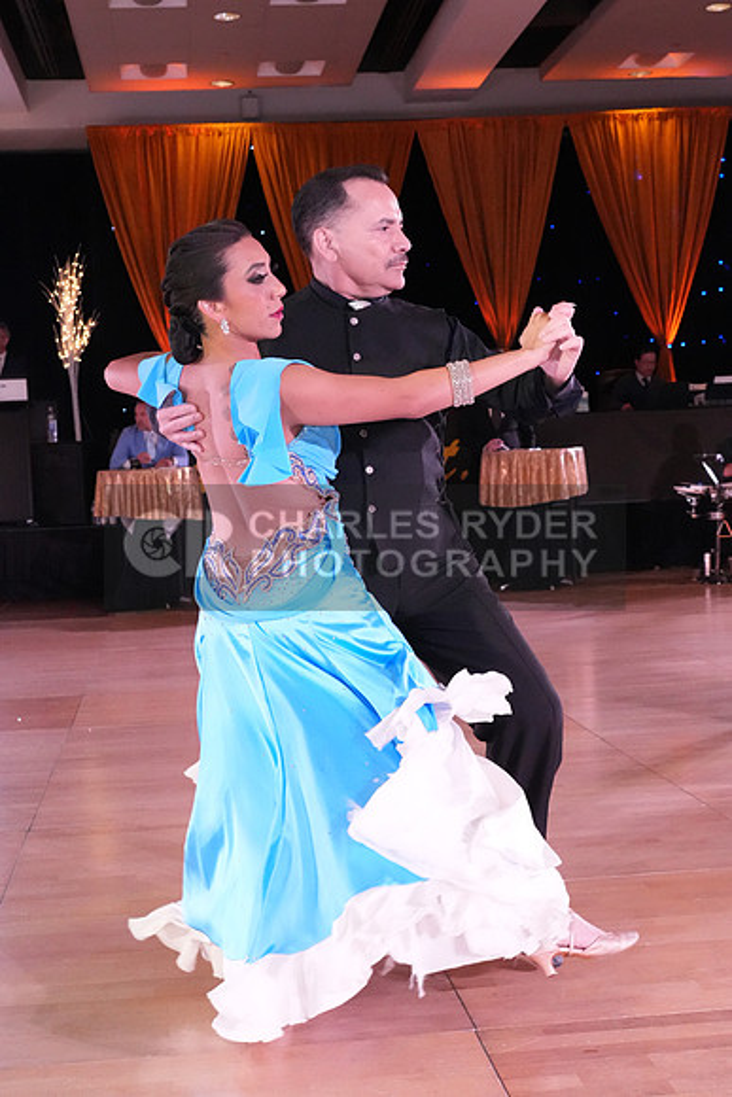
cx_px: 366
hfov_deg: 26.0
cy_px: 548
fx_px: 1585
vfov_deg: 38.2
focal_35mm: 52
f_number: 7.1
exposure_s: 1/320
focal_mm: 35
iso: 8000
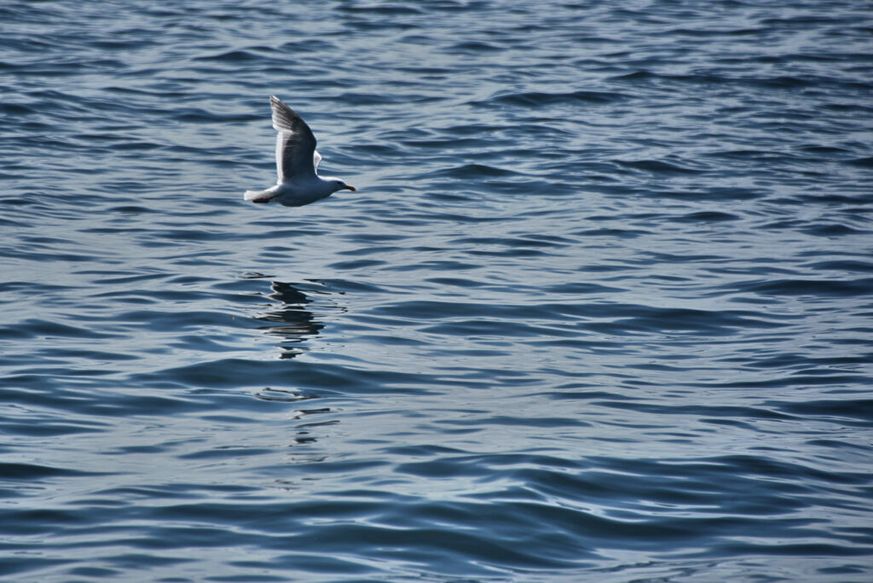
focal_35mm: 300
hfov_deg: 6.9
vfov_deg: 4.6
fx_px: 7276
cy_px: 292
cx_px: 436
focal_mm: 300
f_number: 5.6
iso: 200
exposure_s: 1/2500
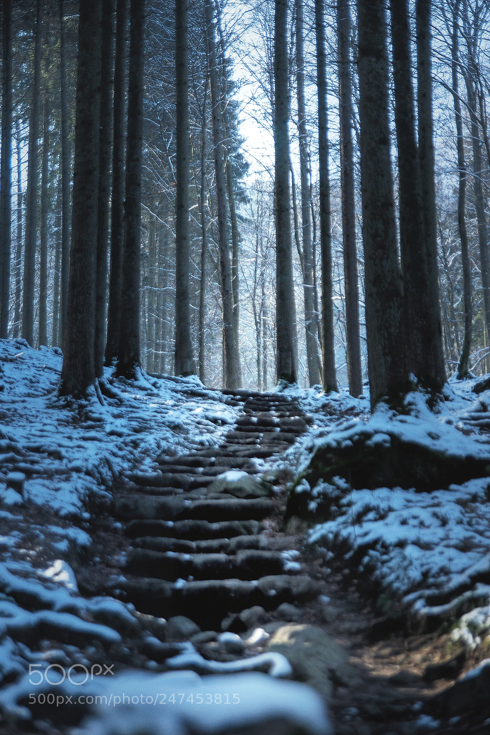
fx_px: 1531
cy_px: 368
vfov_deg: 27.0
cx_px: 245
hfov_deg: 18.2
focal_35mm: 75
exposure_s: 1/160
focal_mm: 50
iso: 100
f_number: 2.8
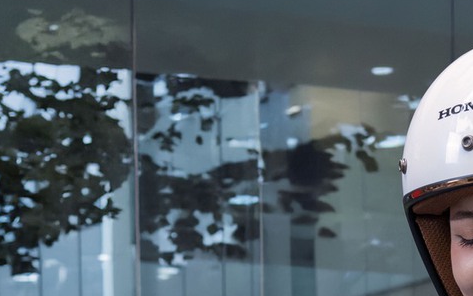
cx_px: 708
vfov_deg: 4.8
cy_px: 636
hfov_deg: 7.7
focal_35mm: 267
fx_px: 3443
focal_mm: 62
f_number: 8
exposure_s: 1/125
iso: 400
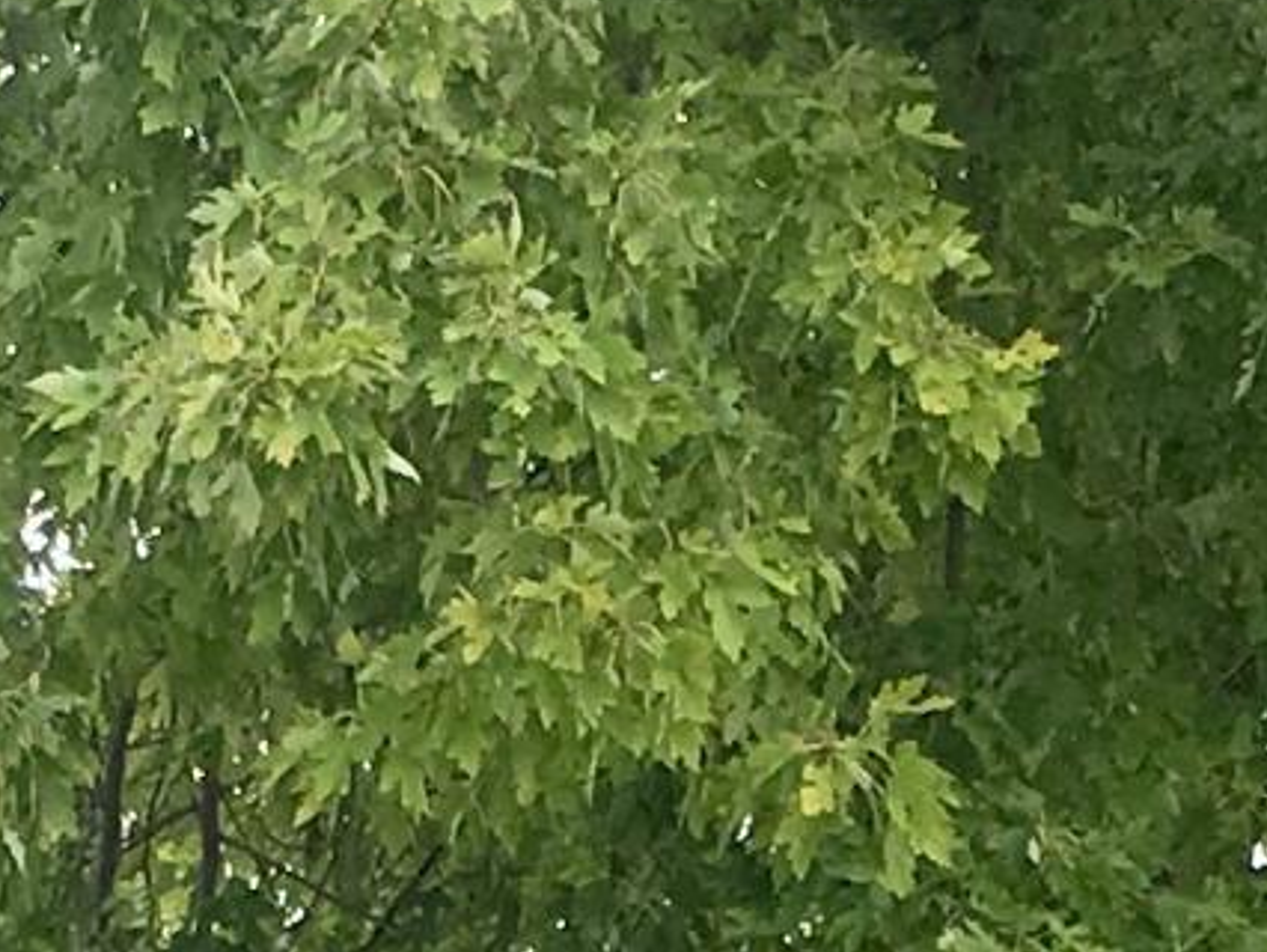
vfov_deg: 6.7
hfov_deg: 9.7
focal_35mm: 204
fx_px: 7471
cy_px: 2636
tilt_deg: +0.0
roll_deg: +1.9
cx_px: 696
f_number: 2.2
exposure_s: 1/549
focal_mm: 4.15
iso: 25
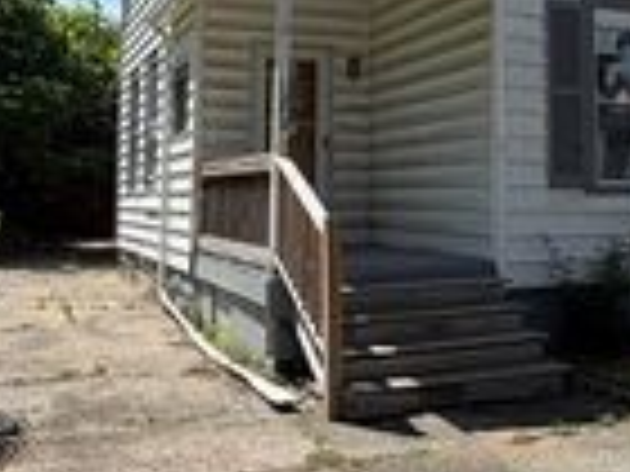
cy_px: 110
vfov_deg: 28.6
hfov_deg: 37.5
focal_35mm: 50
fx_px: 910
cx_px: 450
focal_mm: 2.22
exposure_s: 1/853
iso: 20
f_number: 2.2
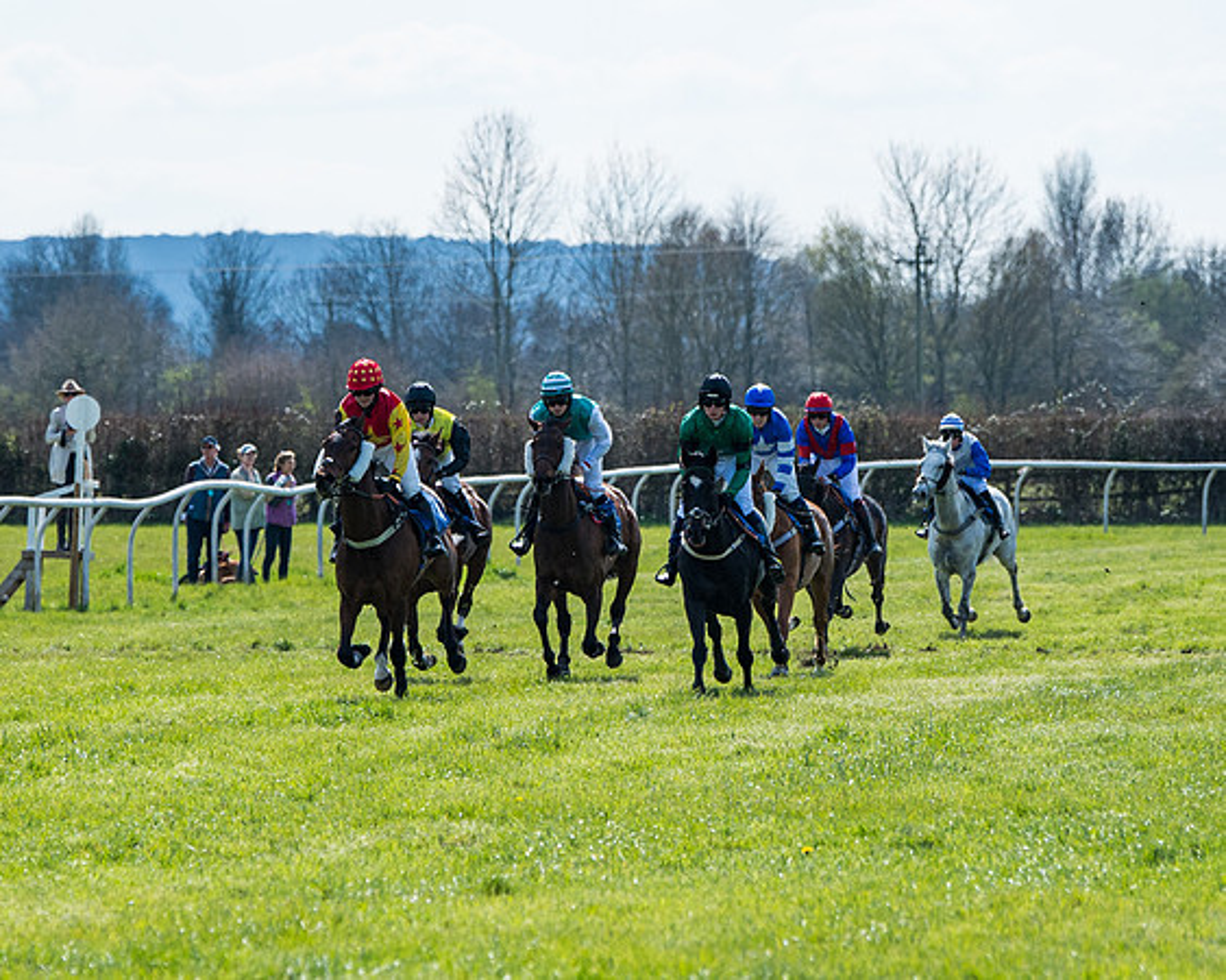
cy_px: 441
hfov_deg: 6.9
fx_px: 10230
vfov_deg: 5.5
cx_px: 407
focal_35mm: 282
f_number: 4
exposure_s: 1/6400
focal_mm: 150
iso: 400
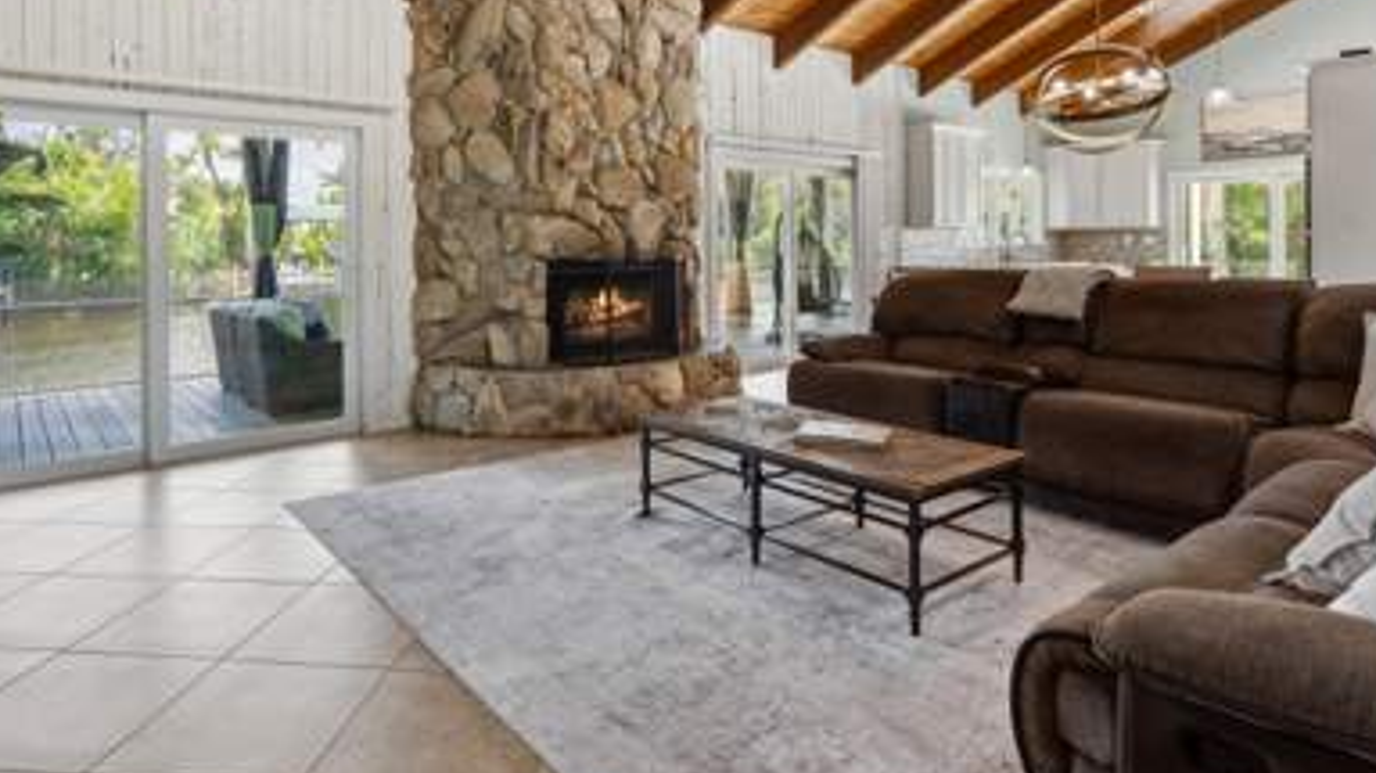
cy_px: 241
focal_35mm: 21
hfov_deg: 83.6
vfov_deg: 52.2
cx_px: 622
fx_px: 766
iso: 800
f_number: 8
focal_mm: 16
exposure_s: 1/10
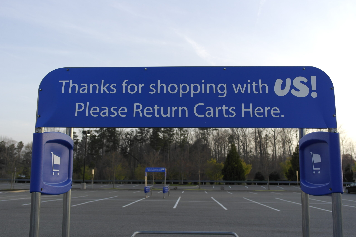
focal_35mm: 30
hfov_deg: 61.9
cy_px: 118
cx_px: 178
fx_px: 297
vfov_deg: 43.6
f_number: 4.5
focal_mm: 20
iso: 100
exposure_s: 1/125
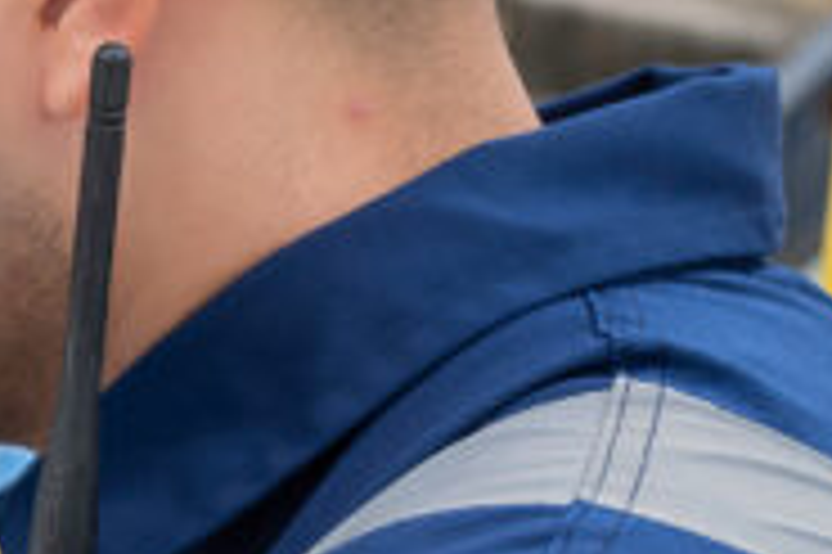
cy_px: 664
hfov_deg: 9.7
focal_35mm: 194
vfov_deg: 7.0
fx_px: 4479
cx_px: -980
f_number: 5.6
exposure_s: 1/400
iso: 100
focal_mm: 35
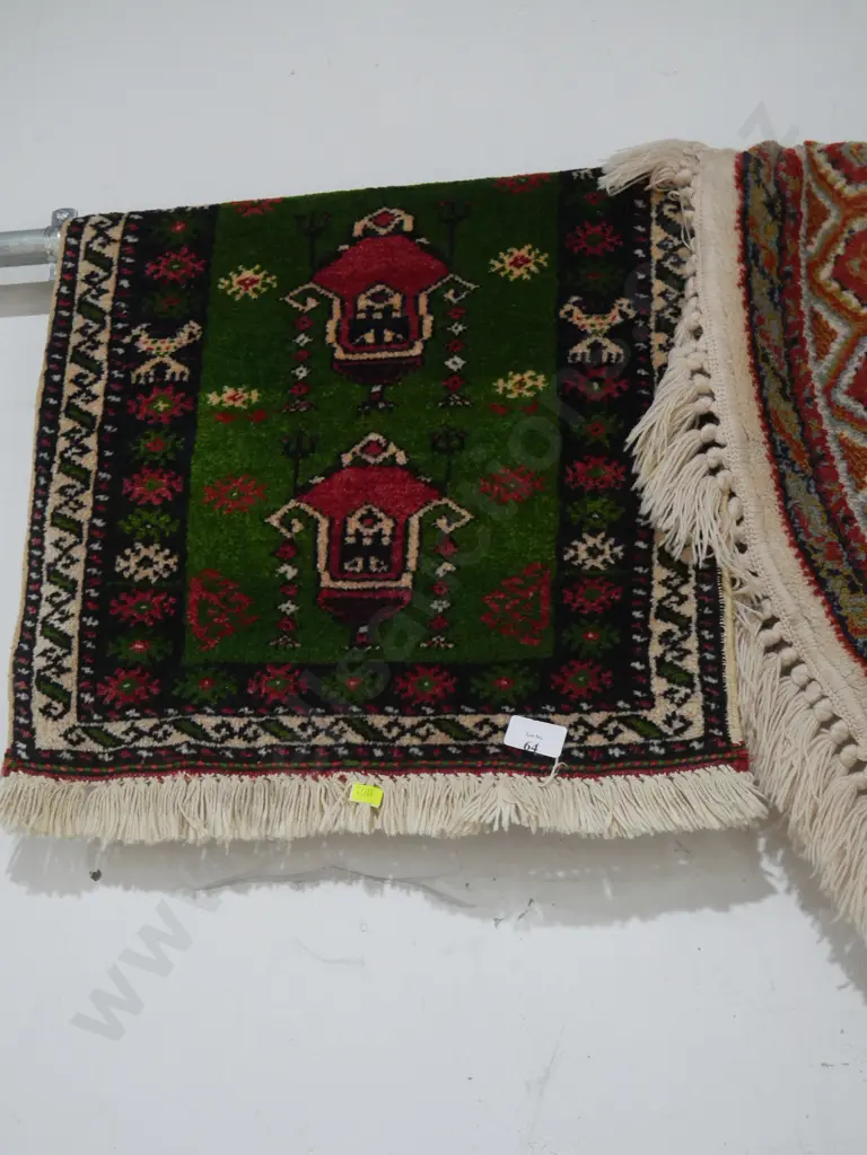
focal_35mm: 52
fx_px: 1737
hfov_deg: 28.0
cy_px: 578
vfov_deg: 36.8
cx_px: 434
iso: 2000
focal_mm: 26
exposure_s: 1/60
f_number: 5.3
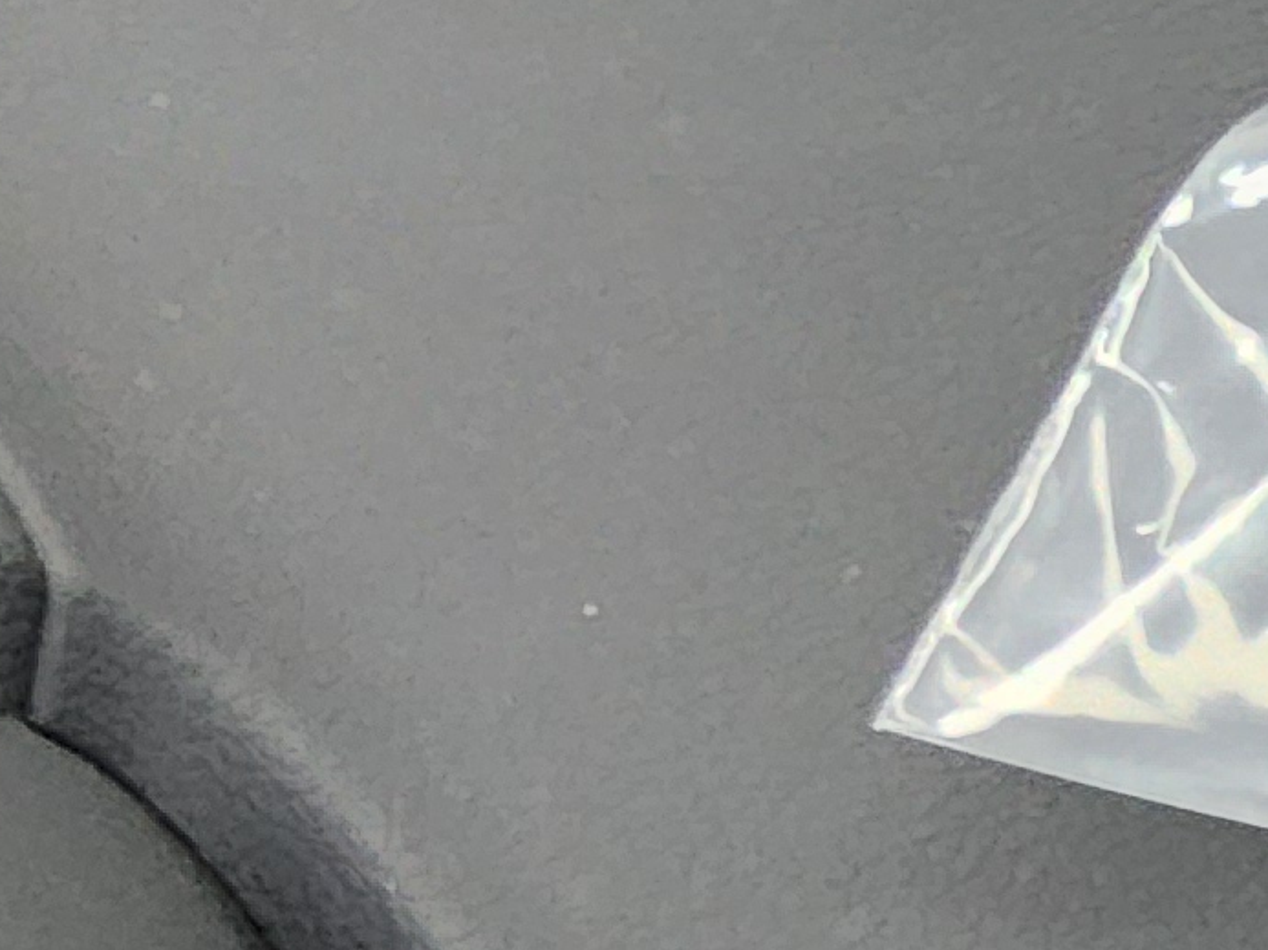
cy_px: 831
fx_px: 5455
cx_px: 2520
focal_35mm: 149
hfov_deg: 11.9
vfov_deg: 9.9
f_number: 2
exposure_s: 1/120
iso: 800
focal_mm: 3.08
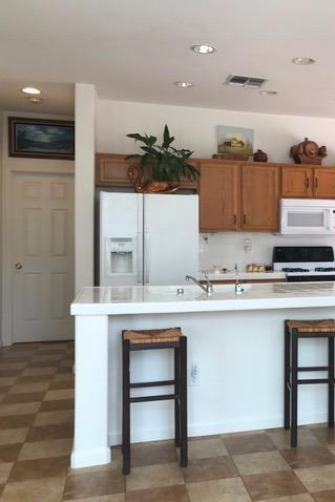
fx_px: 544
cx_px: 311
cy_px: 251
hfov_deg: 32.3
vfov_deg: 49.5
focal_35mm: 39
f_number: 1.8
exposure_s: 1/60
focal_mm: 3.99
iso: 32
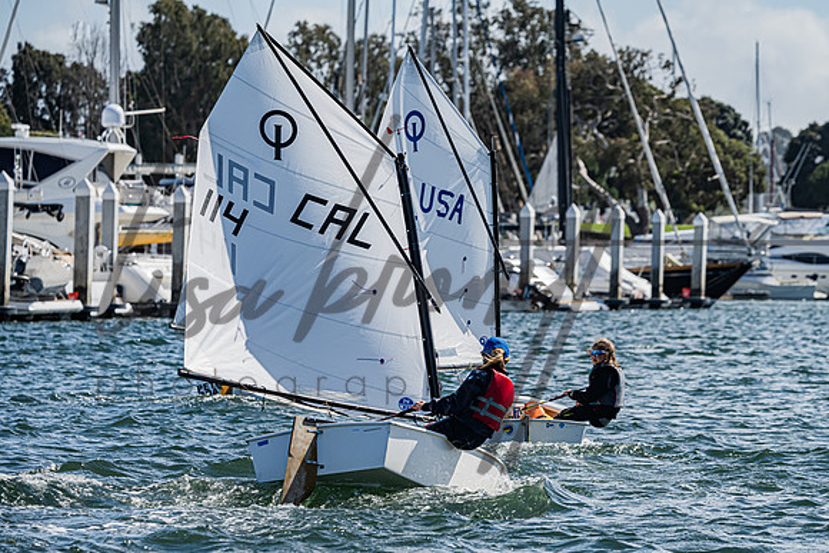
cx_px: 484
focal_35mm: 269
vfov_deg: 5.1
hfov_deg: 7.7
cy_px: 323
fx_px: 6191
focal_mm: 230
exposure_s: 1/1000
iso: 320
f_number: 9
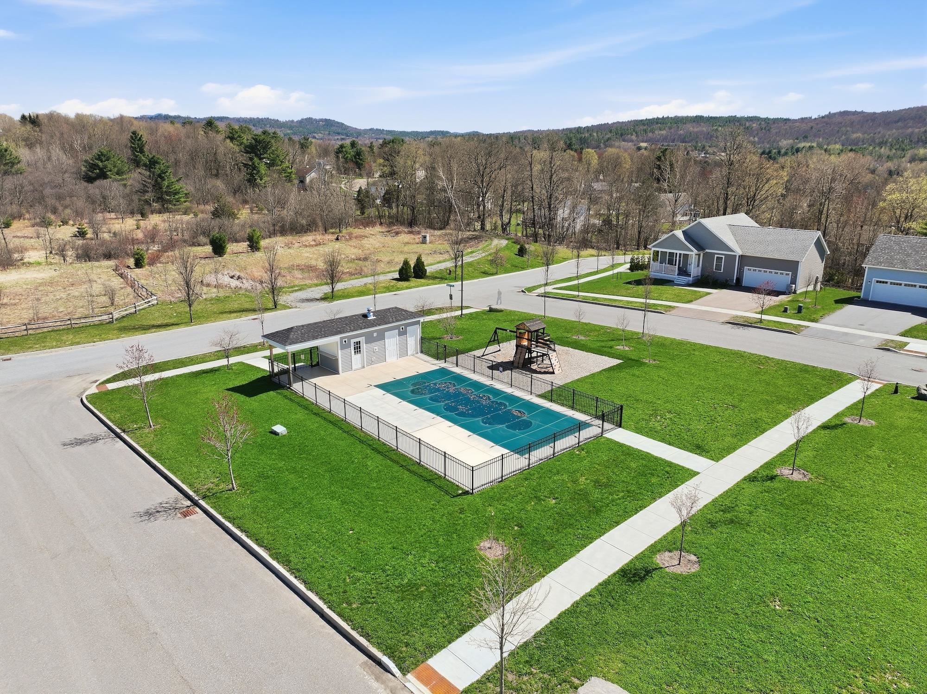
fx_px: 642
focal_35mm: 24
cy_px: 347
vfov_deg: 56.8
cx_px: 464
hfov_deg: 71.6
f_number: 2.8
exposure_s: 1/1600
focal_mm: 12.3
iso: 140
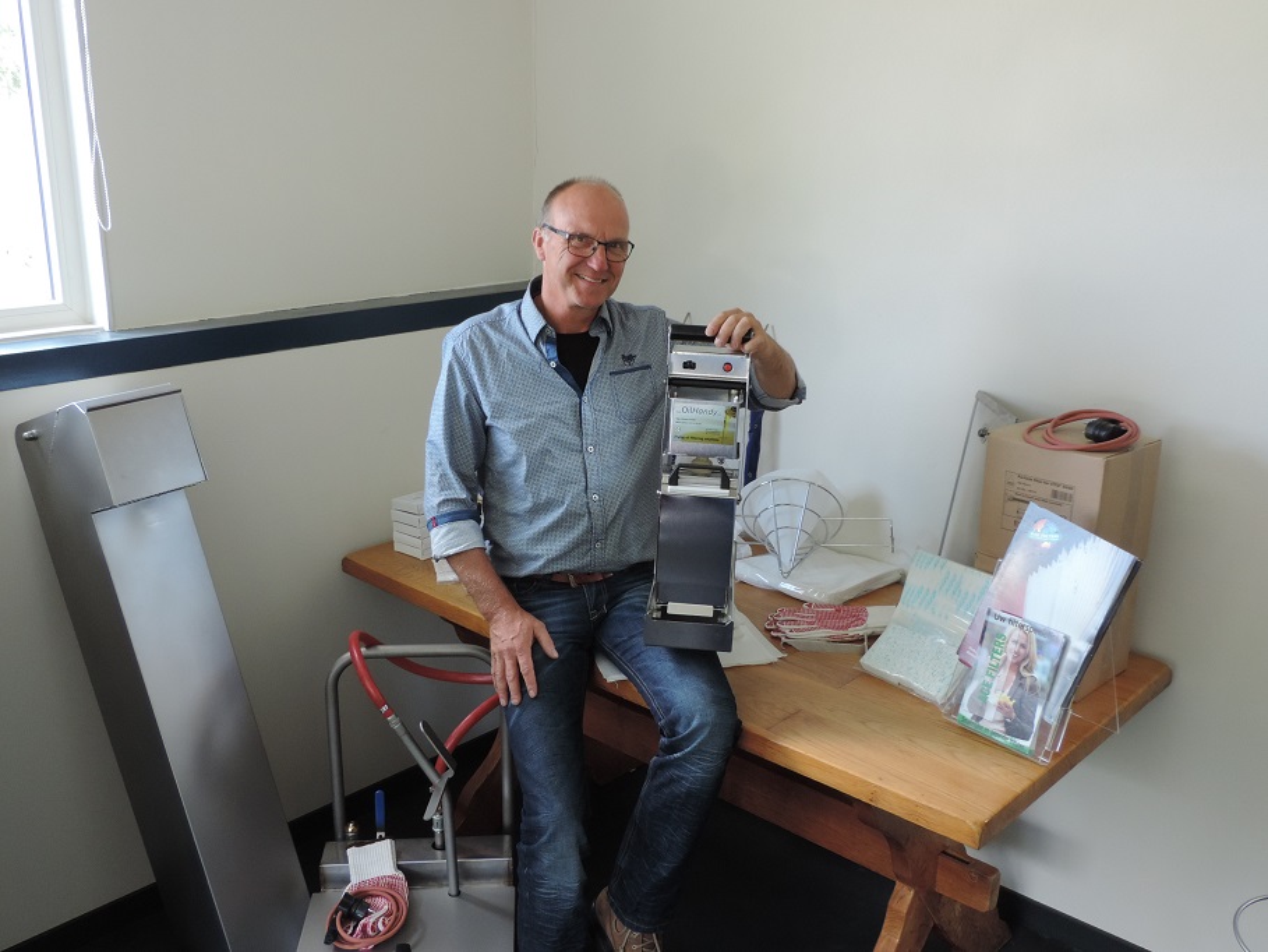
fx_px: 1209
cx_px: 634
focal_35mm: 33
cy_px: 476
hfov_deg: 55.3
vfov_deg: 43.0
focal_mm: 5.8
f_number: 3.2
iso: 250
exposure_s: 1/50
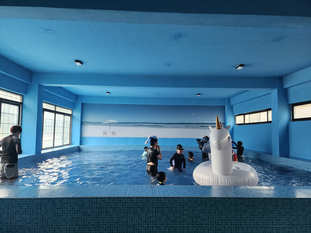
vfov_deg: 58.9
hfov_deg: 73.9
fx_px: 207
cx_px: 156
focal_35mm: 23
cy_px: 116
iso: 200
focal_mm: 6.4
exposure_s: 1/120
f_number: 1.8
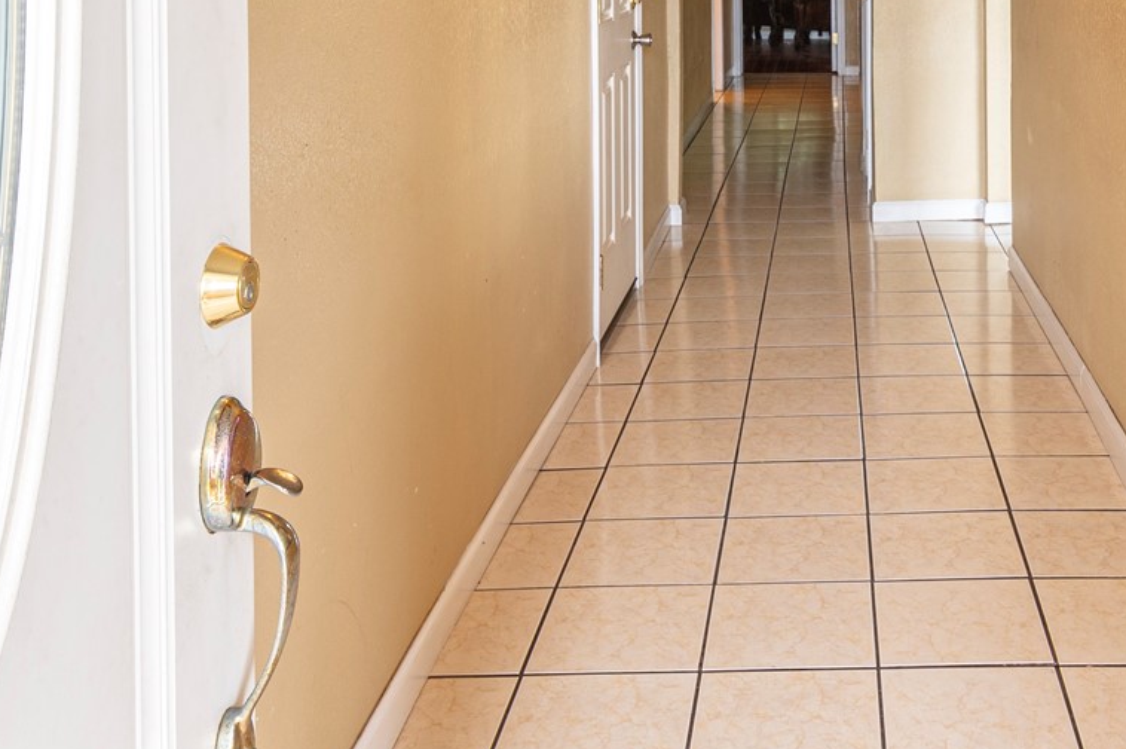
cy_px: -58
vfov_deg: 28.5
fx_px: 1344
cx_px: 823
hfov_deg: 44.2
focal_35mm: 43
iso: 100
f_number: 9
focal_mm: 15
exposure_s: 1/4
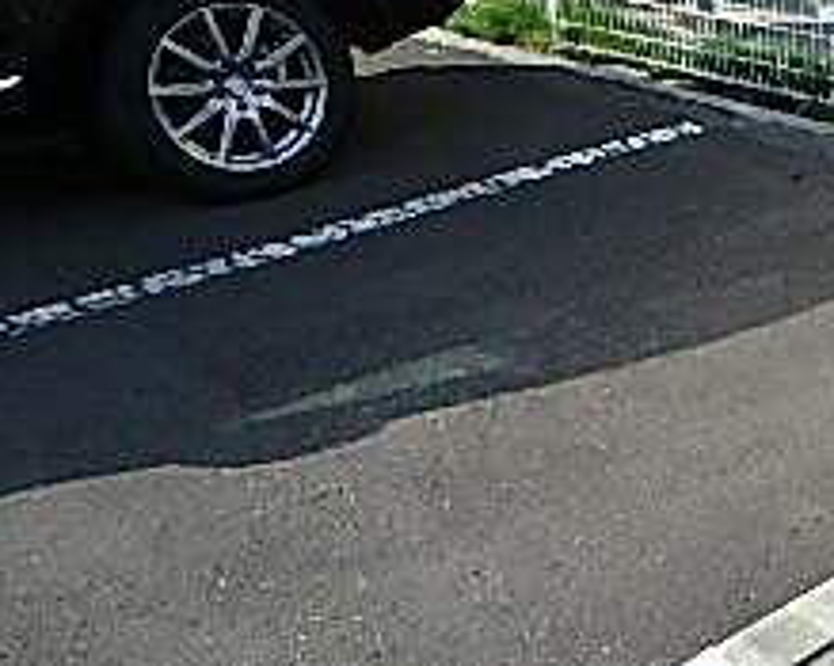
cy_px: 419
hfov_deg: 25.7
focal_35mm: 60
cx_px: 1154
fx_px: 1480
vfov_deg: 25.3
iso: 125
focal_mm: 3.7
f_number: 3.5
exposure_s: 1/320
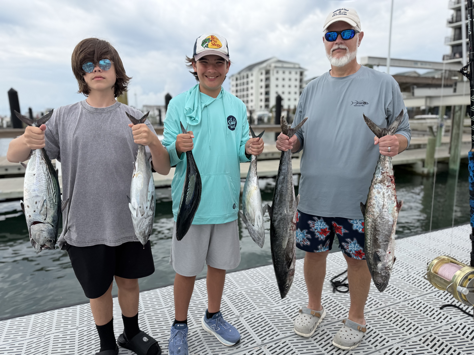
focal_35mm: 24
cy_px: 178
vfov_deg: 56.8
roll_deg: +0.8
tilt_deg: -11.5
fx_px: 329
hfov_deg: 71.6
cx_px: 237
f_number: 1.78
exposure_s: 1/3584
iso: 80
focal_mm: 6.76
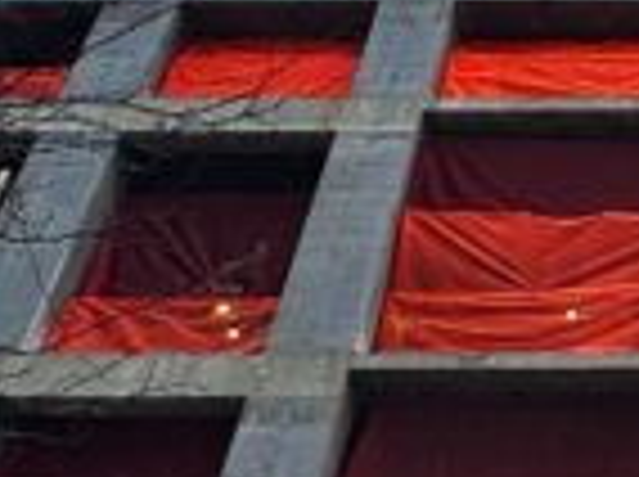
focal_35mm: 101
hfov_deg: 17.7
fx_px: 1861
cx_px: 927
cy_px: 144
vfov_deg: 14.6
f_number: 2.2
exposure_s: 1/432
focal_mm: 2.22
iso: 40
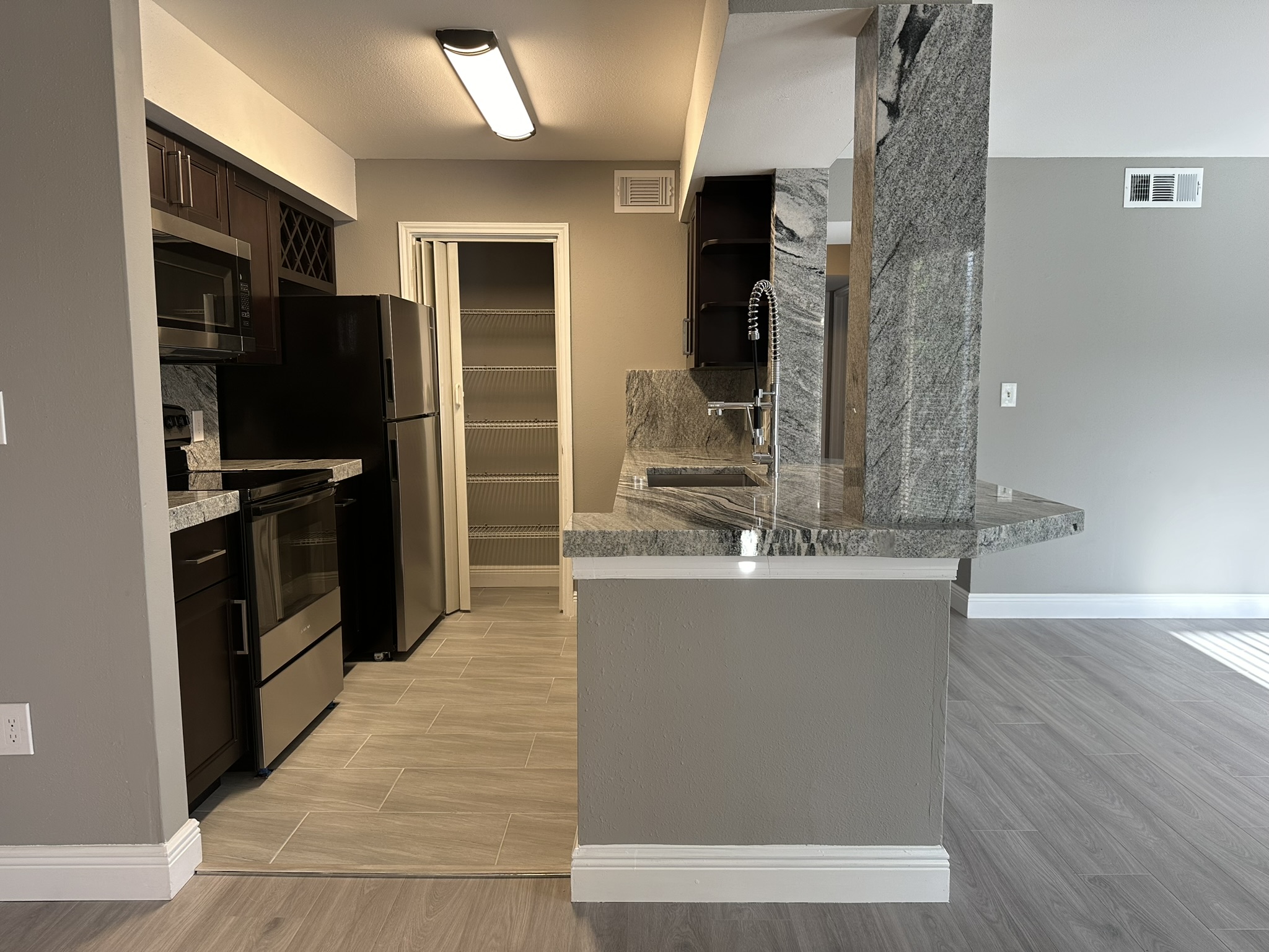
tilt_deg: -5.8
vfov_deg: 56.8
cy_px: 476
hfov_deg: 71.6
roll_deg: -0.1
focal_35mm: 24
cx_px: 634
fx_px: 880
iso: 100
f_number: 1.78
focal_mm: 6.86
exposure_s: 1/120
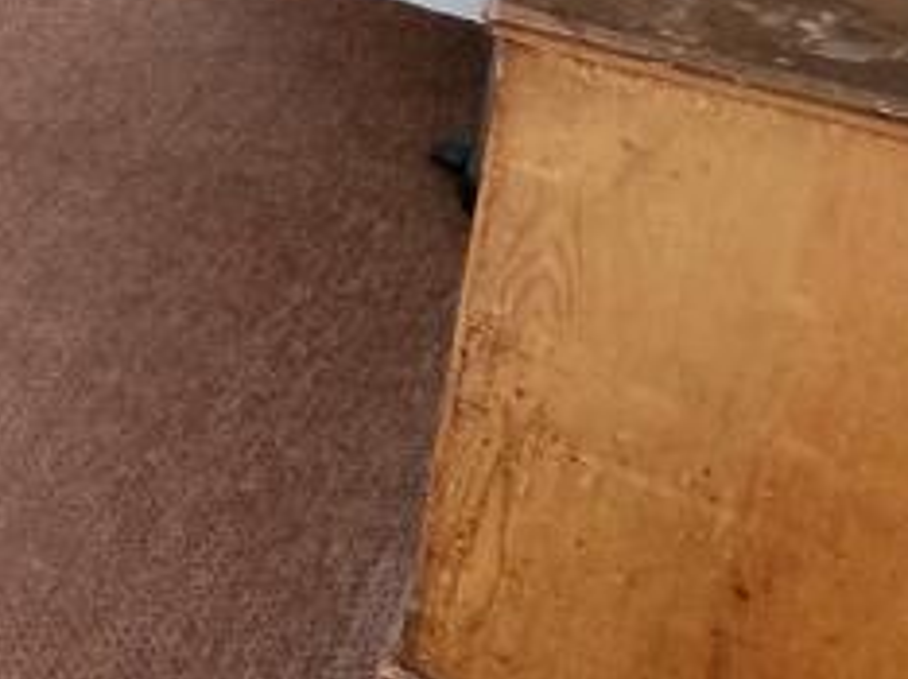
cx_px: -594
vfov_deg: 21.1
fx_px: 1494
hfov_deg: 23.5
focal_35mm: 57
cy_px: -372
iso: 400
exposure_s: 1/60.2
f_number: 2.2
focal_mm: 2.2
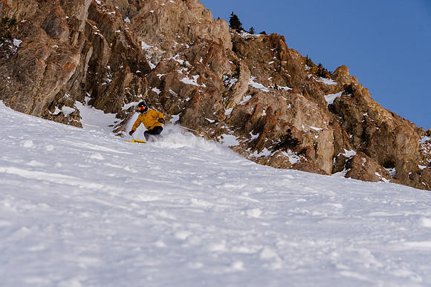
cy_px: 144
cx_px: 216
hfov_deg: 24.6
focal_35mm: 82
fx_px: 988
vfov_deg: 16.6
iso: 160
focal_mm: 55
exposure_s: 1/640
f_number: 8
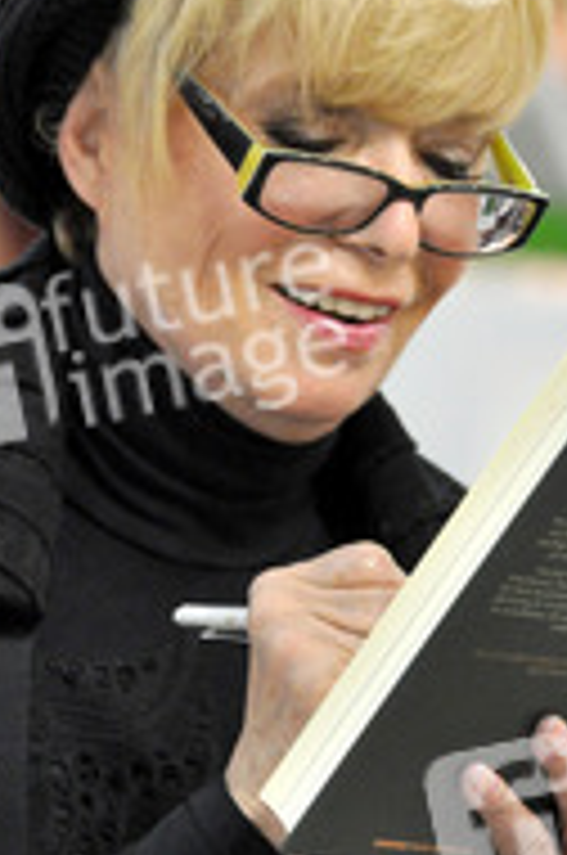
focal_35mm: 395
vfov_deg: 5.2
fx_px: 9367
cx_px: 248
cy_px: 576
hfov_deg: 3.5
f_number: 5.6
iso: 2500
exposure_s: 1/160
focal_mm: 125
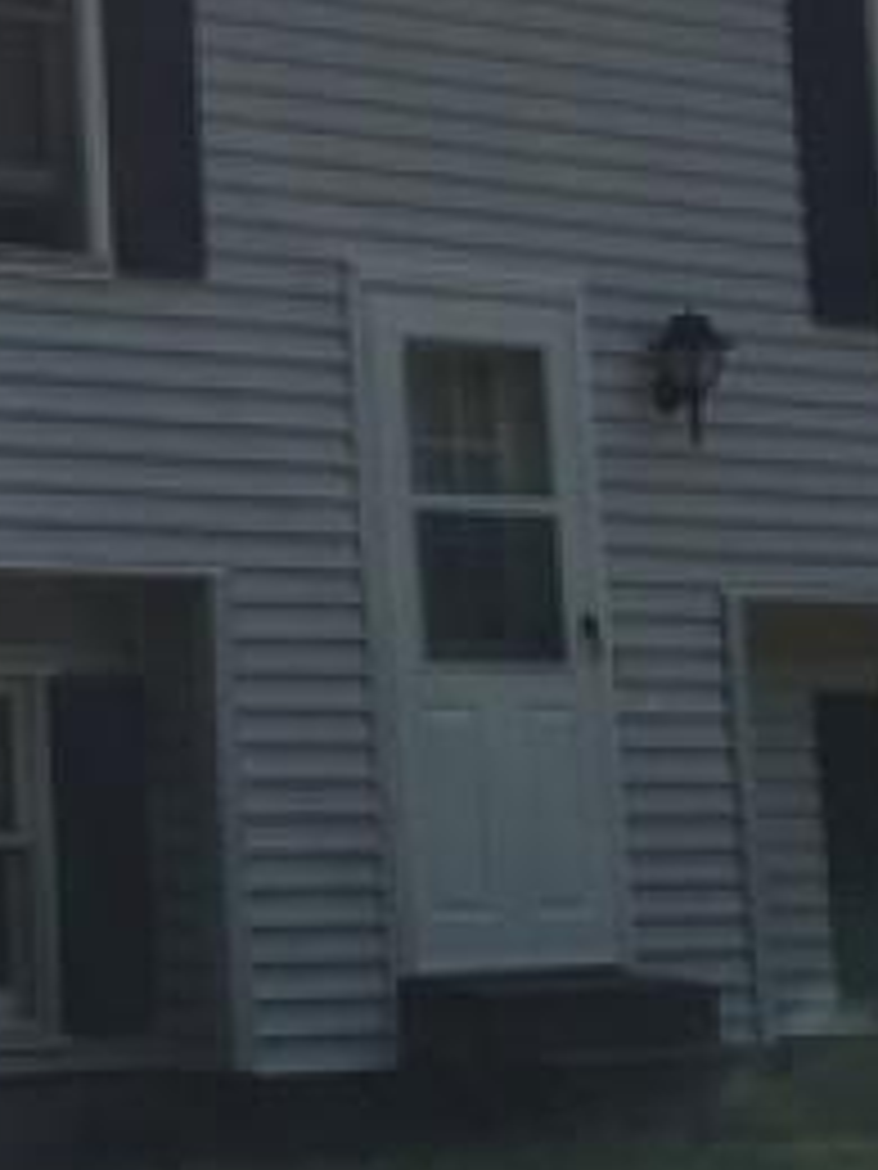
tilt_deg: +11.6
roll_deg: +1.3
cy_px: 63
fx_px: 3855
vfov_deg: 17.0
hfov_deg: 11.8
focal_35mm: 114
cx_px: -792
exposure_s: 1/1148
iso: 25
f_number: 2.2
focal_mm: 4.15
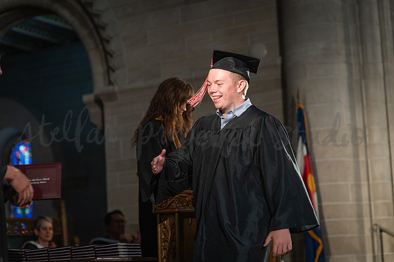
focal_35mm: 85
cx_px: 197
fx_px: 930
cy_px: 131
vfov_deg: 16.1
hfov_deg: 23.9
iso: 1250
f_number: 2.5
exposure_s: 1/320
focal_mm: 85
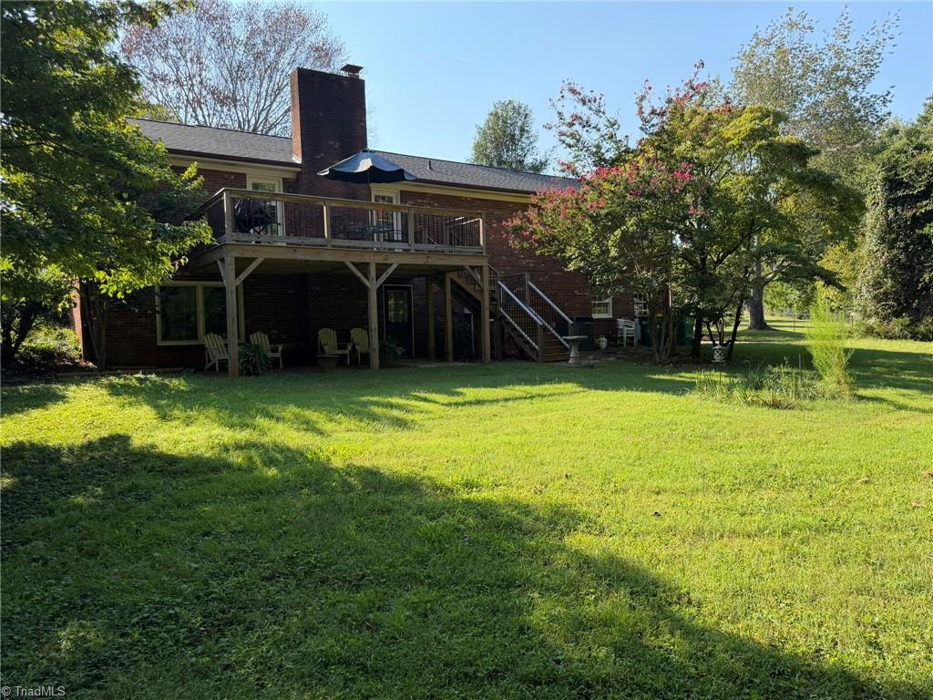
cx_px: 466
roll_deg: +2.0
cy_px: 350
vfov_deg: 56.8
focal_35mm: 24
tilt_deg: -2.6
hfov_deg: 71.6
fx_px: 647
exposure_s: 1/1437
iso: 100
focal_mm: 6.76
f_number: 1.78
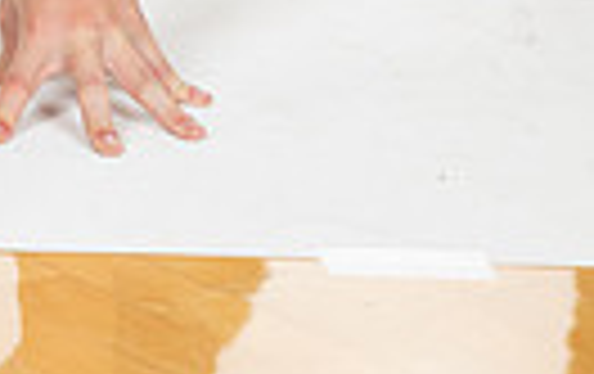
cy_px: -559
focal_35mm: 243
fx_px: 3940
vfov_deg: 5.2
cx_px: -76
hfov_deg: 8.5
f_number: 7.1
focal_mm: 70
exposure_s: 1/320
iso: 800
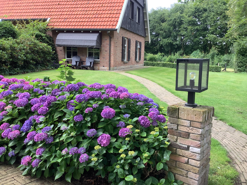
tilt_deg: -8.5
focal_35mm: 31
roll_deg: -0.9
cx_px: 124
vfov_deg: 45.4
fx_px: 221
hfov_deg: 58.4
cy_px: 92
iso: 50
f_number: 2.4
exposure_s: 1/120
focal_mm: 3.3
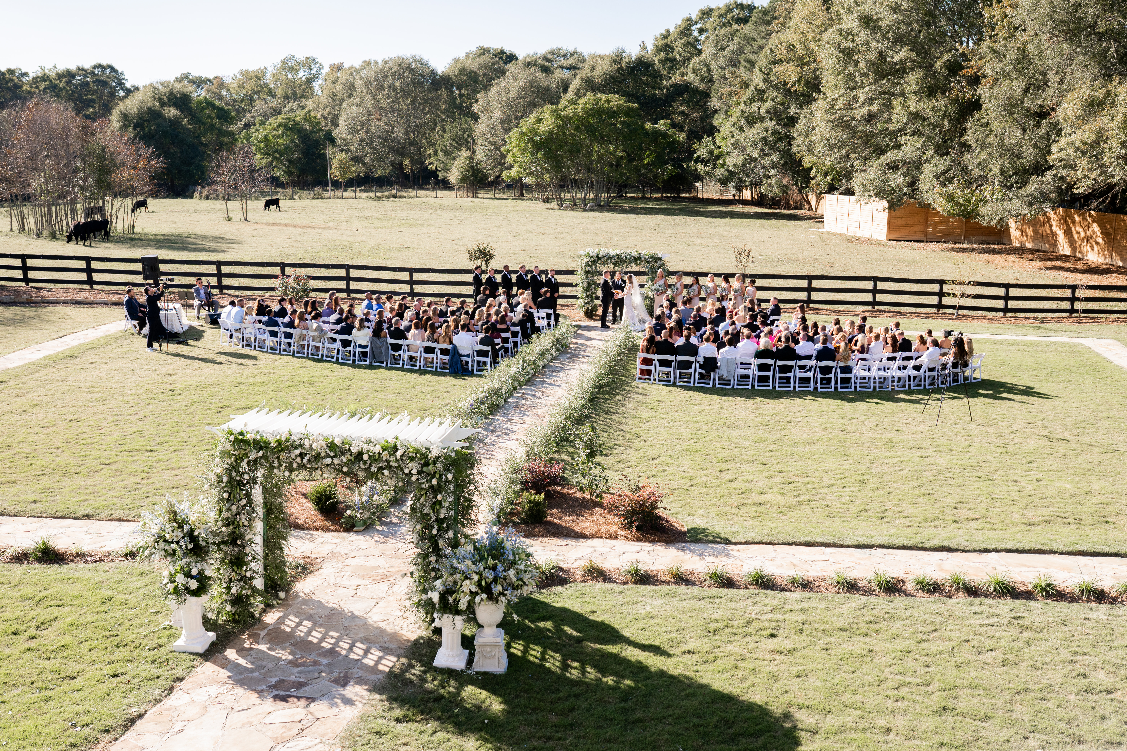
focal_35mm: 35
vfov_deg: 37.8
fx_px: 1096
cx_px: 564
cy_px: 376
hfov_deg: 54.4
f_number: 5
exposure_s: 1/1250
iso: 500
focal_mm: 35
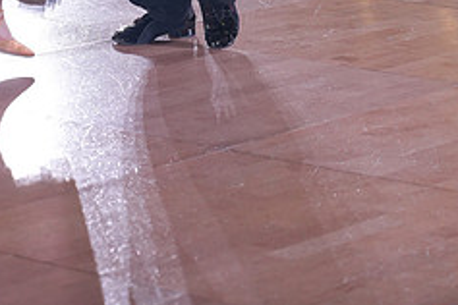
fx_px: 2455
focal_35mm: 193
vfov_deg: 6.9
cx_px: 107
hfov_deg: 10.6
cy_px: -249
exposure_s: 1/400
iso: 1600
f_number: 4
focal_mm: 79
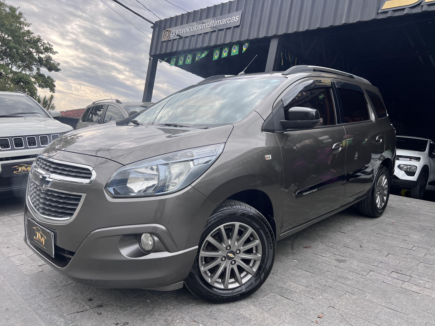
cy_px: 163
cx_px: 218
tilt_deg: -1.1
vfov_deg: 53.1
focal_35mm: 26
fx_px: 327
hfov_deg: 67.3
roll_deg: -10.3
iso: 50
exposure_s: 1/840
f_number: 1.5
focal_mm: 5.7
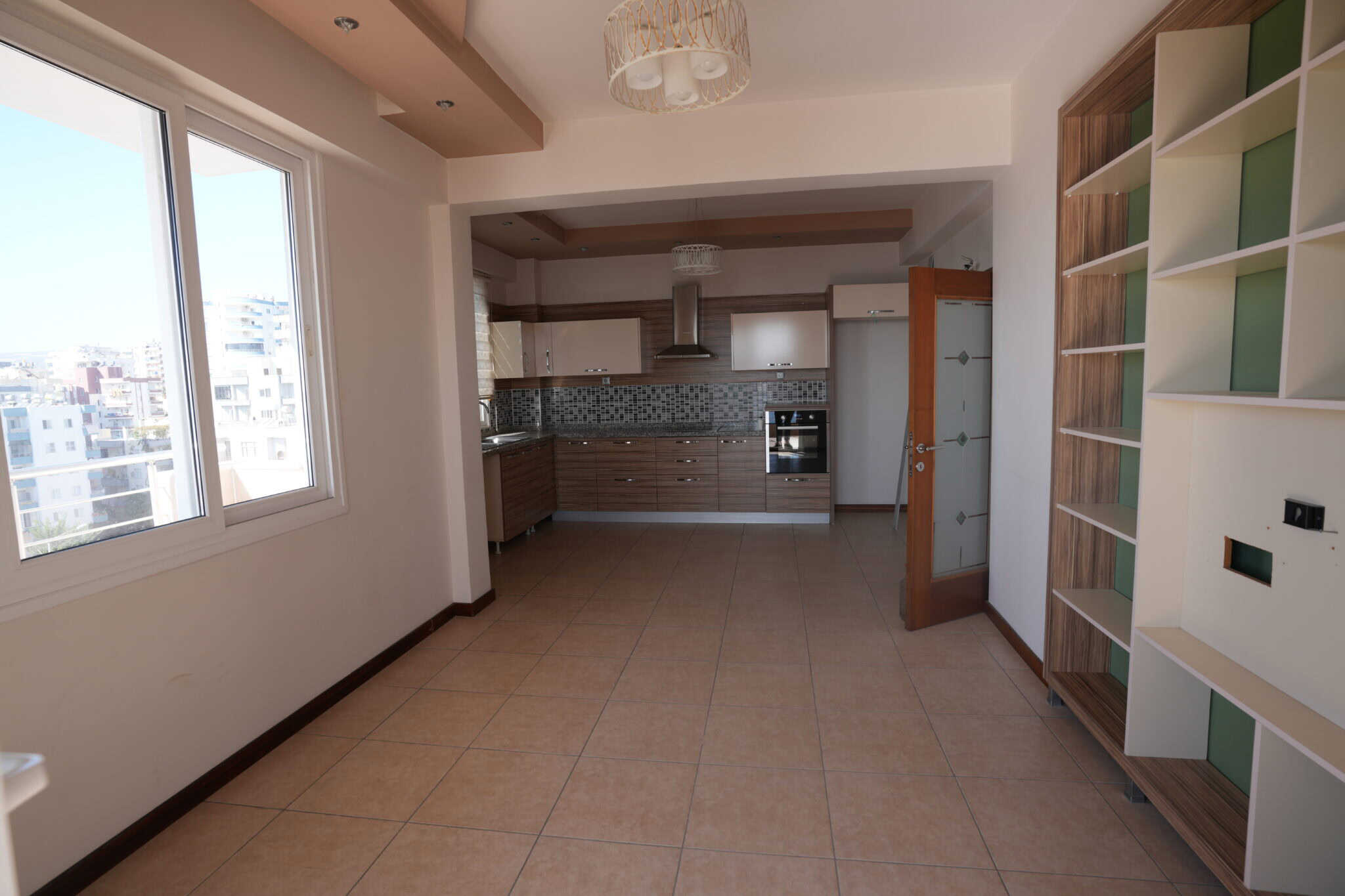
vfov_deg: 67.4
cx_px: 672
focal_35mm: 18
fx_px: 672
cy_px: 448
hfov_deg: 90.0
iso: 100
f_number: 5
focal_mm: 18
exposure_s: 1/100
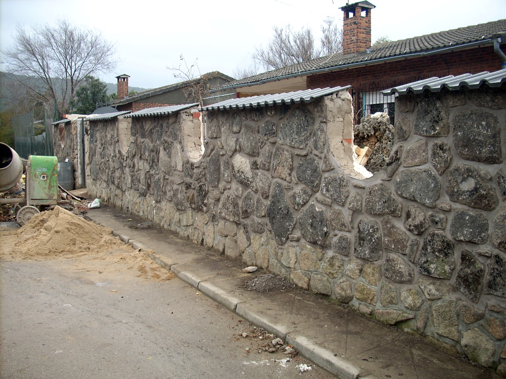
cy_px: 190
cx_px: 253
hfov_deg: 50.1
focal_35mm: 37
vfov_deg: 38.7
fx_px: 541
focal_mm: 6.2
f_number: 2.8
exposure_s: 1/125
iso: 64
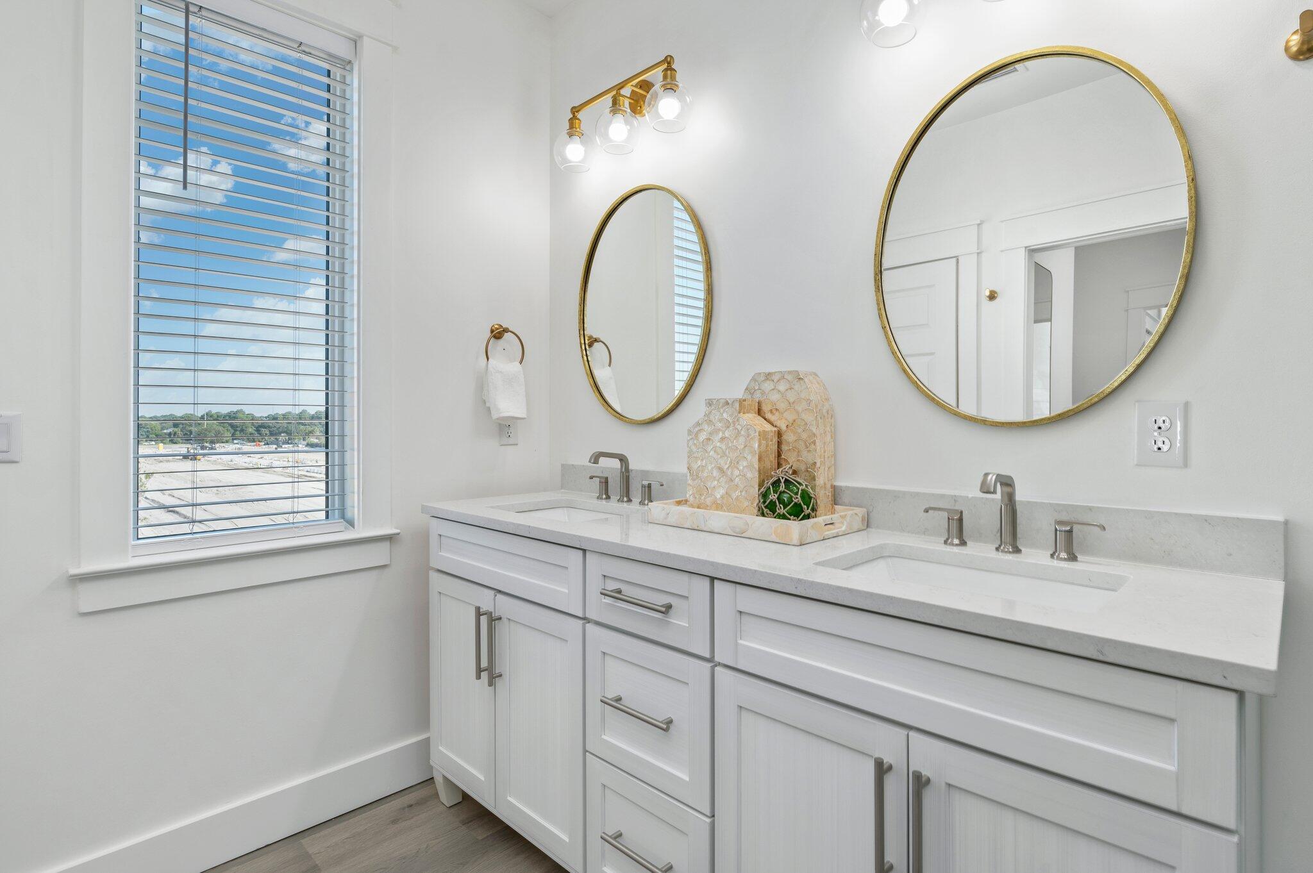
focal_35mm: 18
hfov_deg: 91.7
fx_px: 638
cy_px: 436
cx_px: 656
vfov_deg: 68.8
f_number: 9
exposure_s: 1/40
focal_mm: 17.5
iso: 125
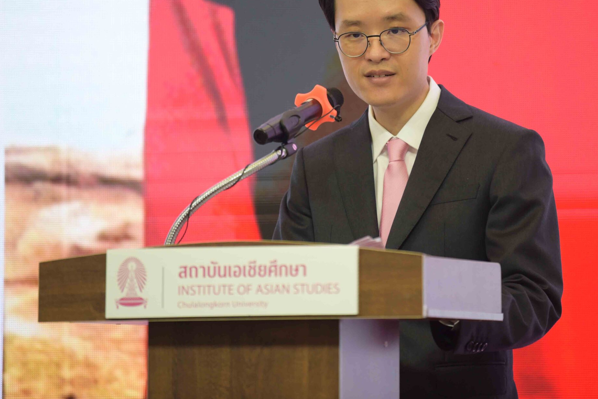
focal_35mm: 277
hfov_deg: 7.4
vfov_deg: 5.0
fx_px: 4603
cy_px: 126
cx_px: 369
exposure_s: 1/400
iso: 1250
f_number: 2.8
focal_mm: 200
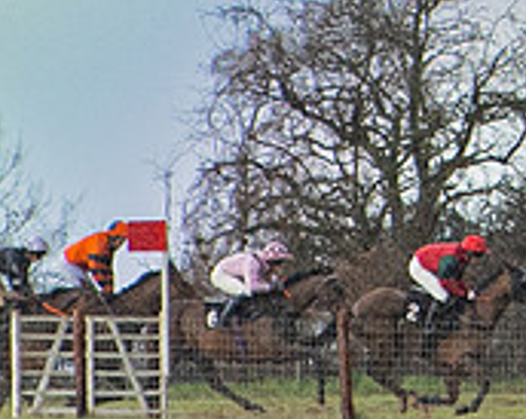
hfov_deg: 1.0
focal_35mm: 1916
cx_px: 1299
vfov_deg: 0.8
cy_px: -116
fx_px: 29777
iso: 800
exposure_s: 1/2500
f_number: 4
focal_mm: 200
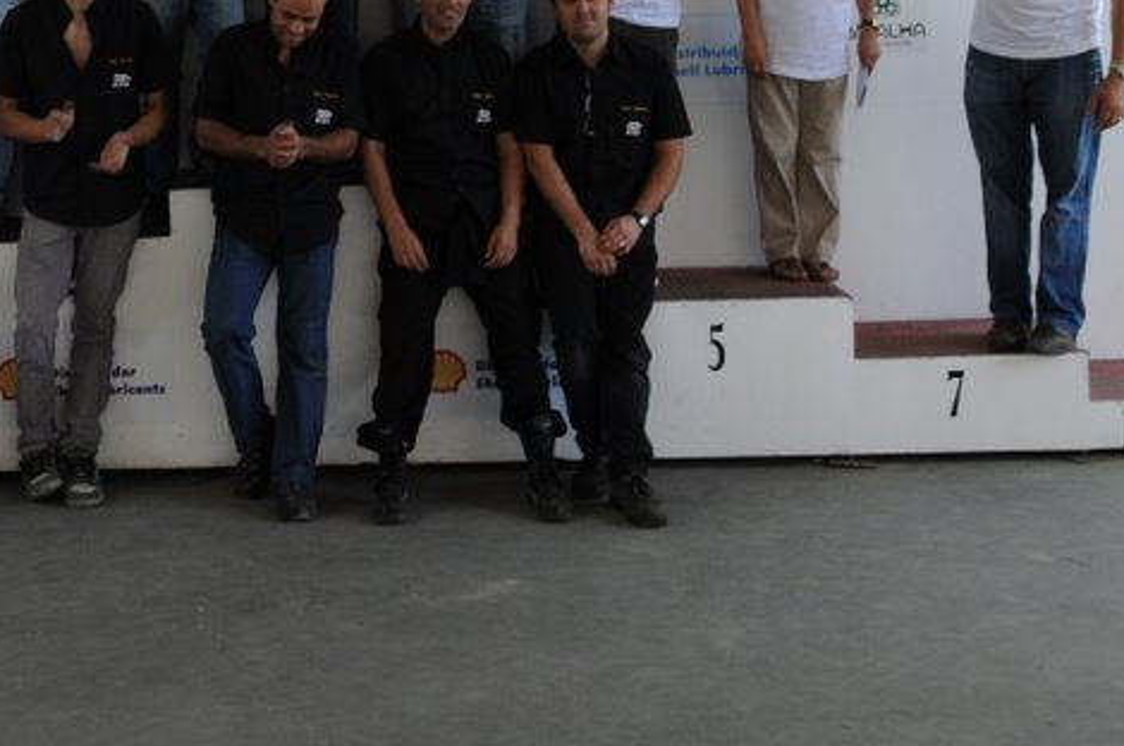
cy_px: -29
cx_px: 57
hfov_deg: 25.9
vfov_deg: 17.6
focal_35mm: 75
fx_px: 2341
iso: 400
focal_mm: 23
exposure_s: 1/60
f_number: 8
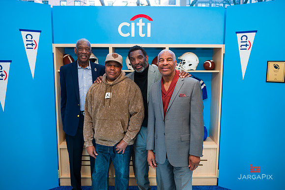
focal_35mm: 29
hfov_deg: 63.7
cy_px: 95
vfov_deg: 44.9
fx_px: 229
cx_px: 142
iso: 500
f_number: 4
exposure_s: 1/200
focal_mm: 29
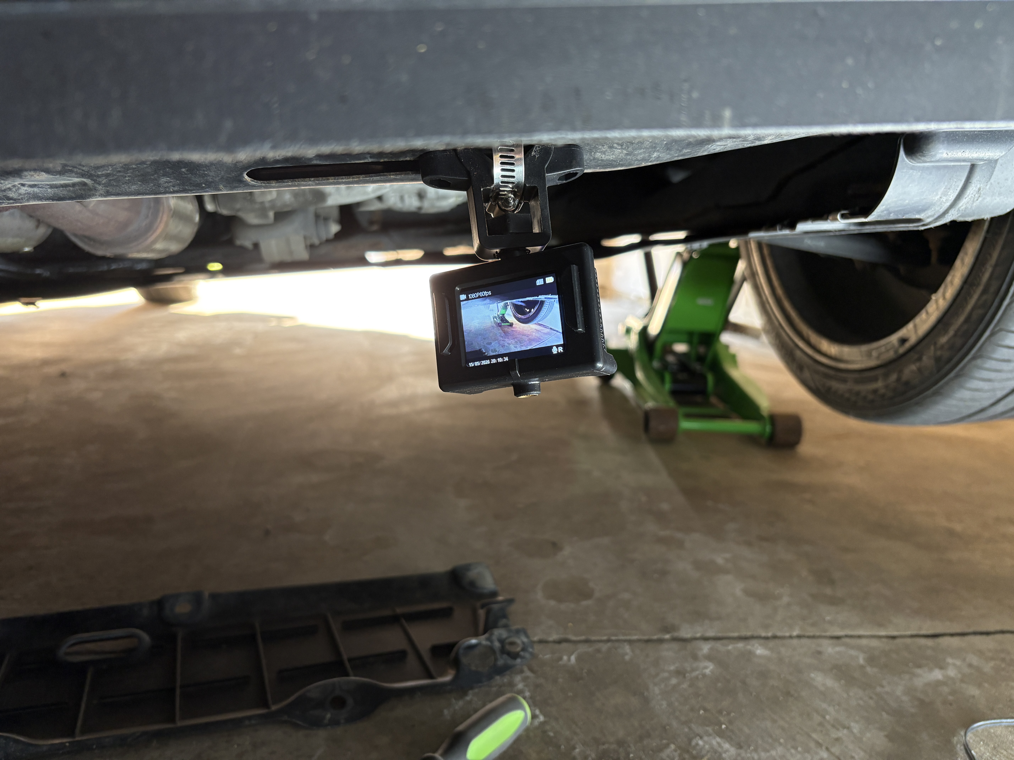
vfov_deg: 53.1
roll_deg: -2.6
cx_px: 507
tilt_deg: -11.5
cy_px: 380
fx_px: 762
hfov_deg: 67.3
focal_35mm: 26
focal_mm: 5.96
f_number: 1.6
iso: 125
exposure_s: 1/79
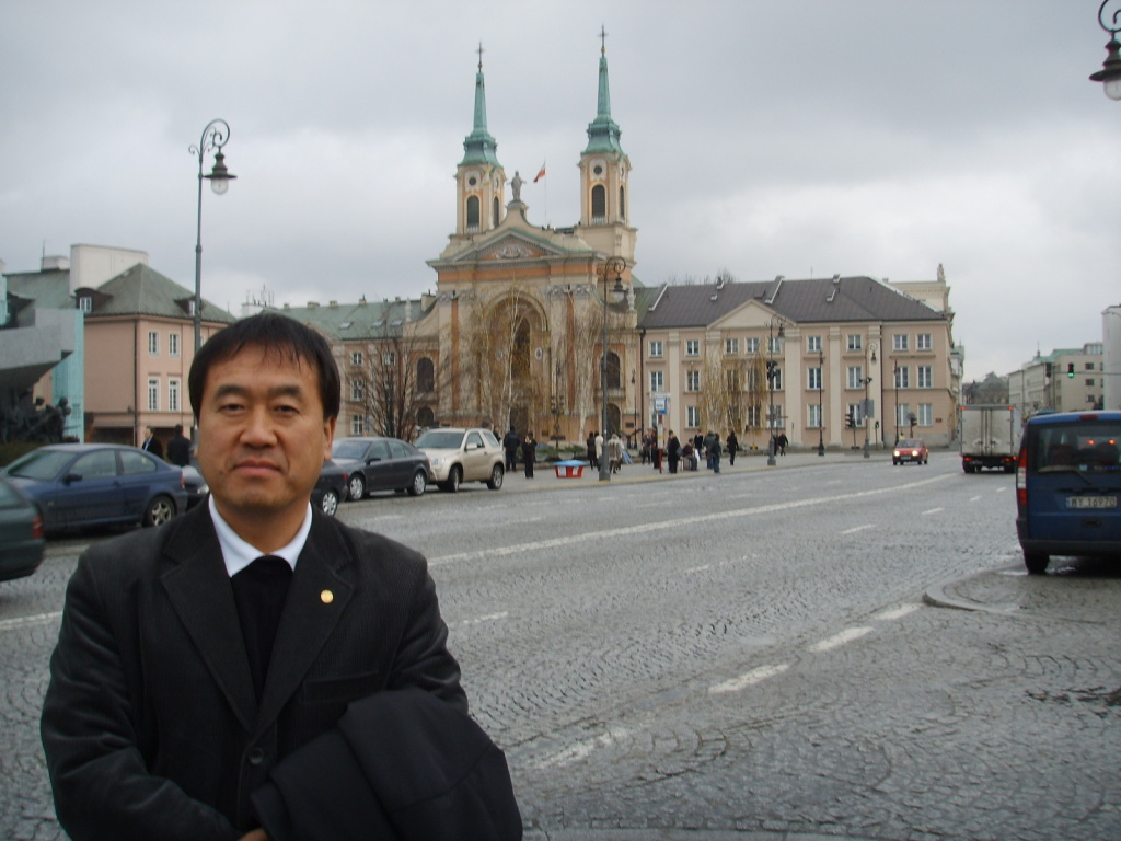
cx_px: 560
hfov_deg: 47.9
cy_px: 420
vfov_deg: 36.8
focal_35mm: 39
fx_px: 1263
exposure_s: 1/90
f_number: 3.5
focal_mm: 6.6
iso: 50
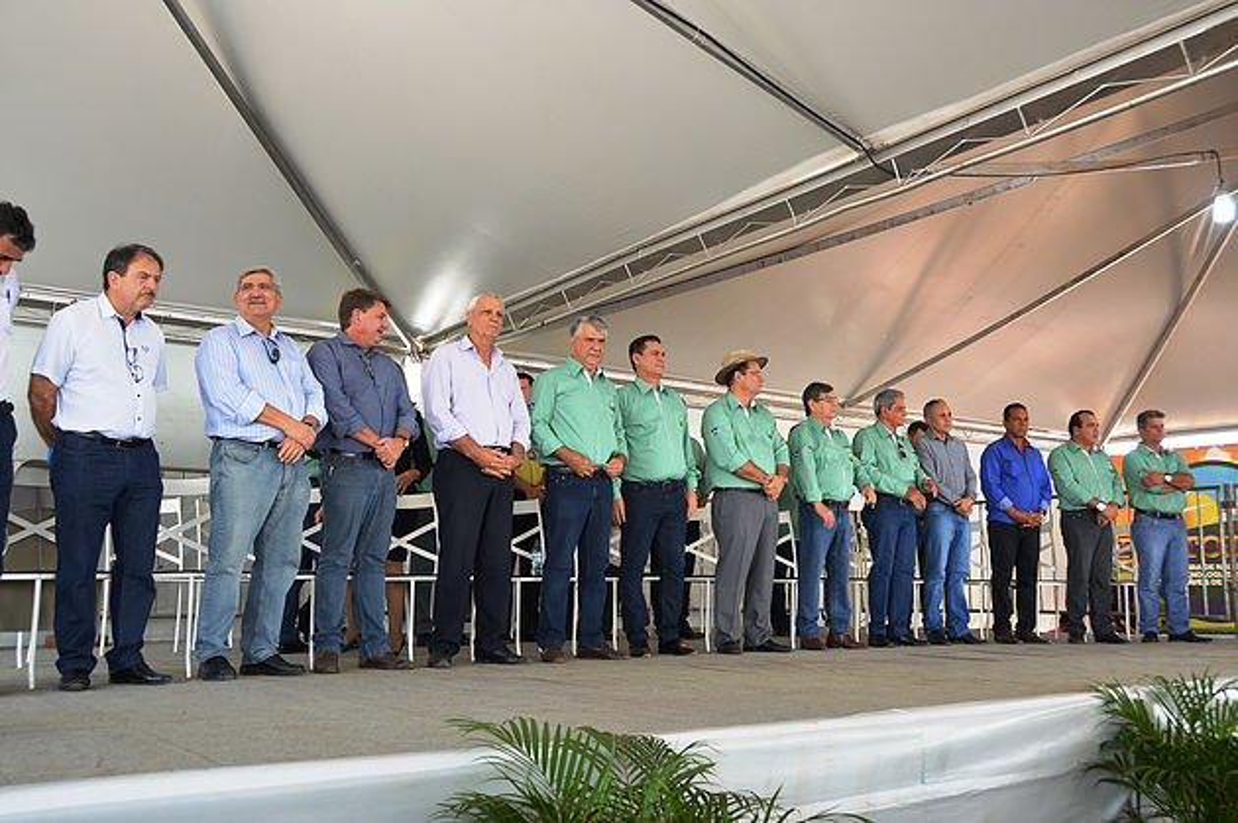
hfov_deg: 57.3
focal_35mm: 33
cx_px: 619
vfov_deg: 39.9
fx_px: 1134
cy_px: 412
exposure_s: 1/100
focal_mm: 22
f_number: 5
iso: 400
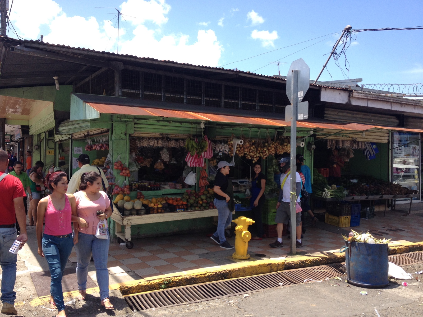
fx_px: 428
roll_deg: +0.4
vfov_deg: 40.7
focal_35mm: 35
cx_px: 212
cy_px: 158
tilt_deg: -3.5
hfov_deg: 52.6
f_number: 2.4
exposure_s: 1/824
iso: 50
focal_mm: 4.28
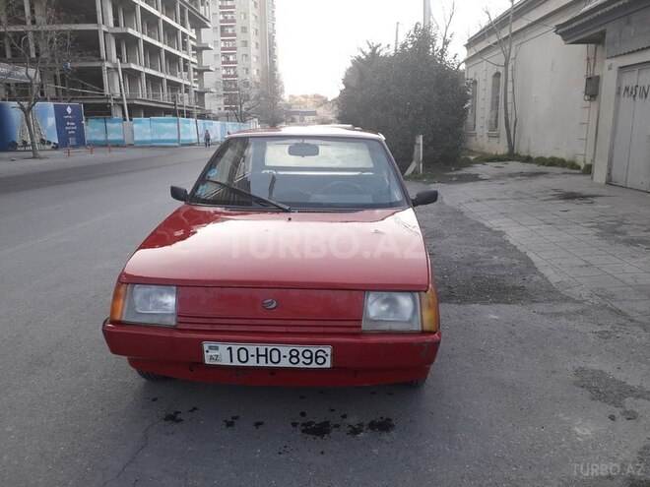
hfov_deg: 65.3
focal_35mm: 27
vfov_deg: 51.4
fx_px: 507
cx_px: 325
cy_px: 244
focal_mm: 3.6
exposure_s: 1/116
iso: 40
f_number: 1.9
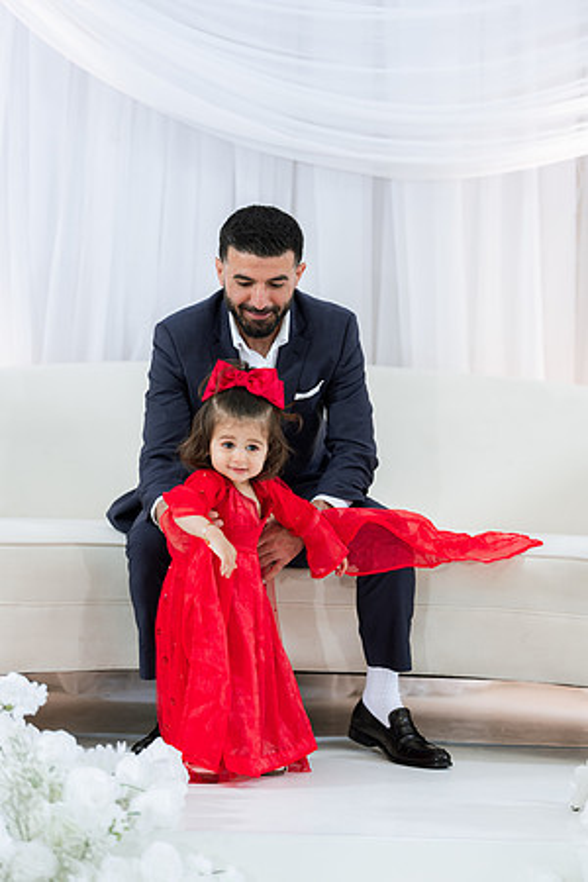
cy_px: 441
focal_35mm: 110
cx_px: 294
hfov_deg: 12.5
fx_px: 2695
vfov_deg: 18.6
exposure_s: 1/160
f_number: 2
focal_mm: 110
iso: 400
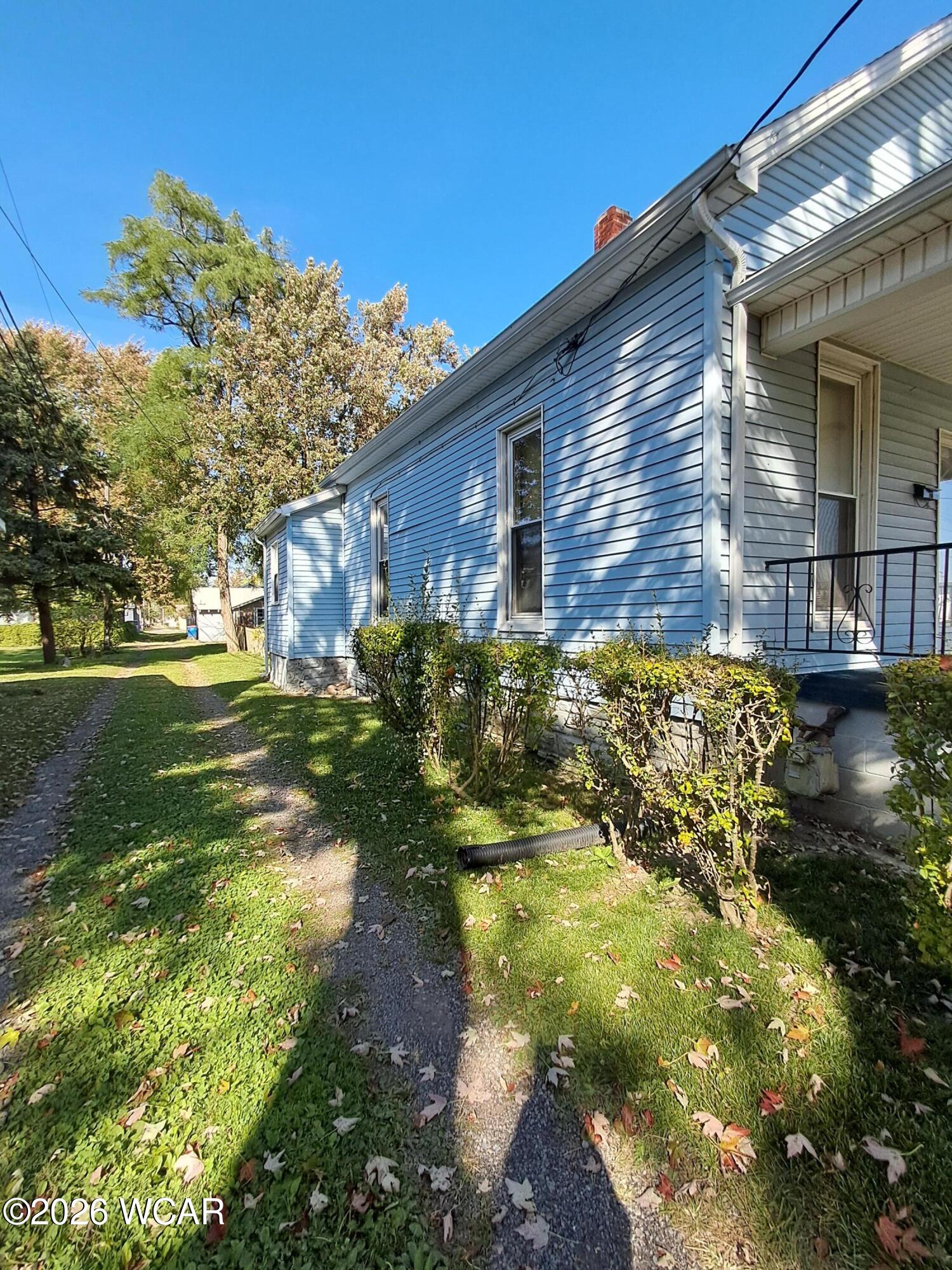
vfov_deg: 94.5
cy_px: 635
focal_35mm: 16
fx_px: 587
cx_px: 476
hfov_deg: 78.1
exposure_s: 1/532
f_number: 2.2
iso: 40
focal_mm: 1.64
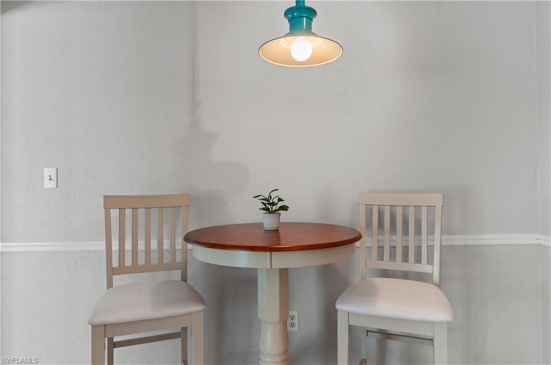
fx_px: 367
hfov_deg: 73.8
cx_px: 276
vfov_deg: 53.0
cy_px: 182
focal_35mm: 24
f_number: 8
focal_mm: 16
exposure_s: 1/4
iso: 200
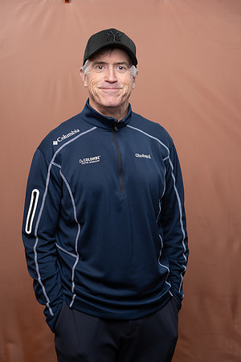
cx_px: 120
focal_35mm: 68
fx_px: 683
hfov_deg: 20.0
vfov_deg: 29.7
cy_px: 181
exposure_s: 1/160
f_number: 4
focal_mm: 68
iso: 320
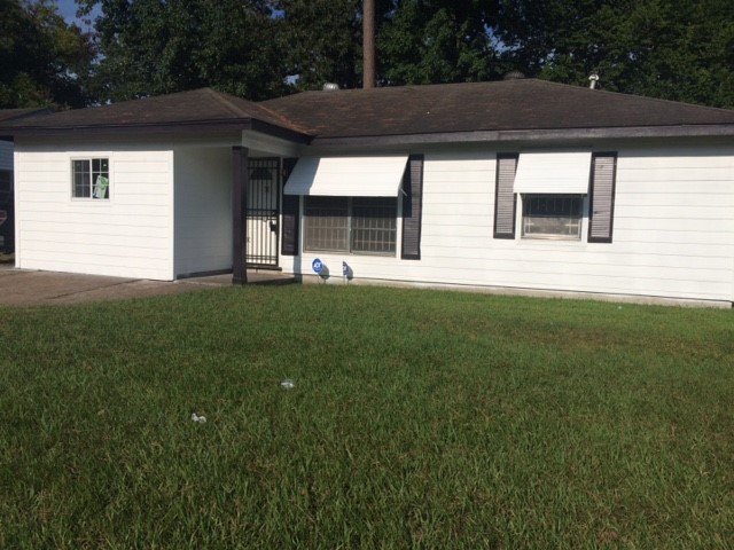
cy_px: 275
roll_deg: -2.4
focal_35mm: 29
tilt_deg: -5.3
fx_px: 615
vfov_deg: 48.2
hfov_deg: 61.7
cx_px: 367
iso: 40
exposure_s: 1/5882
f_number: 2.2
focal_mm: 4.15
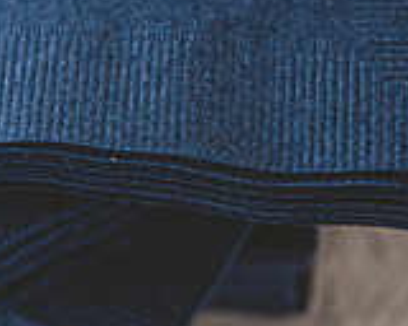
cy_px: -82
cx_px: -36
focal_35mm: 299
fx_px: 3610
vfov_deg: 5.2
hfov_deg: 6.4
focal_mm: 70
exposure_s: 1/125
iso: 1800
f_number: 2.8
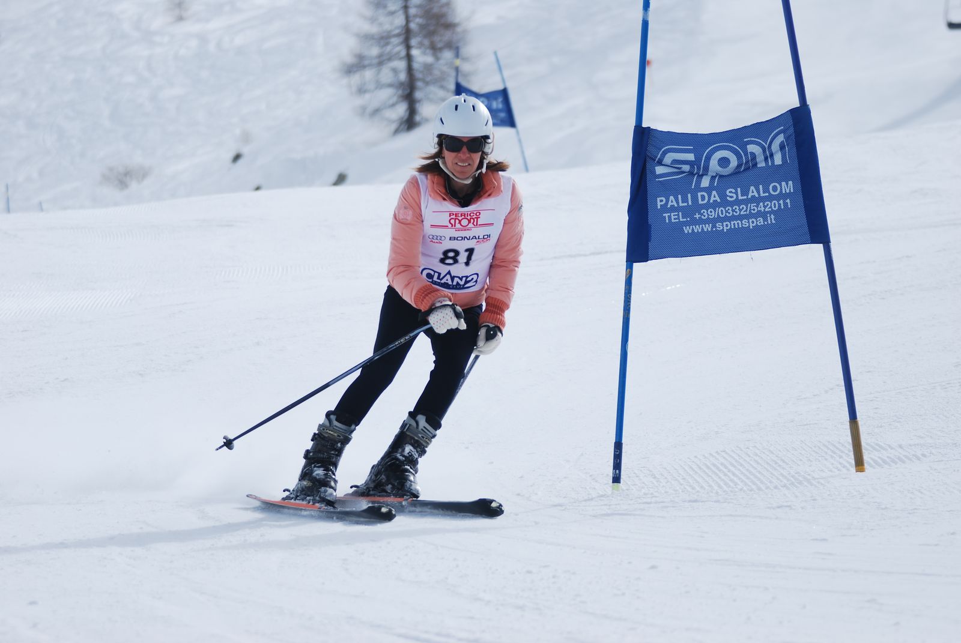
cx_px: 480
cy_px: 322
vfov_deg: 6.1
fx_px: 6013
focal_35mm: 225
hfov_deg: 9.1
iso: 100
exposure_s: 1/1000
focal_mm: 150
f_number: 5
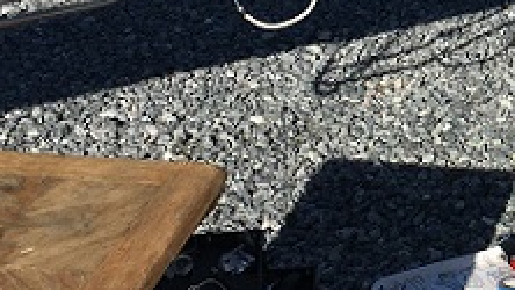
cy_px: -59
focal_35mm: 129
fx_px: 1762
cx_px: 738
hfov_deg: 15.5
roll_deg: -2.8
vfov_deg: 9.3
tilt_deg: -20.3
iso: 25
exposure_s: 1/2564
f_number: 2.2
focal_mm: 4.15
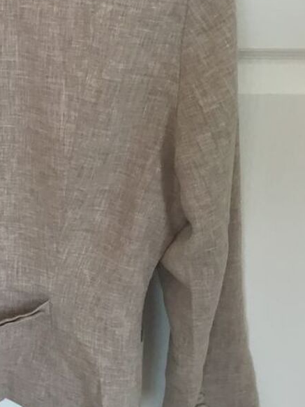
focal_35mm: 71
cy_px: 198
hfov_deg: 19.9
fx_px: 833
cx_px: -22
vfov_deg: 27.4
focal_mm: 3.3
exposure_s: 1/33
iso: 32
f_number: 2.4
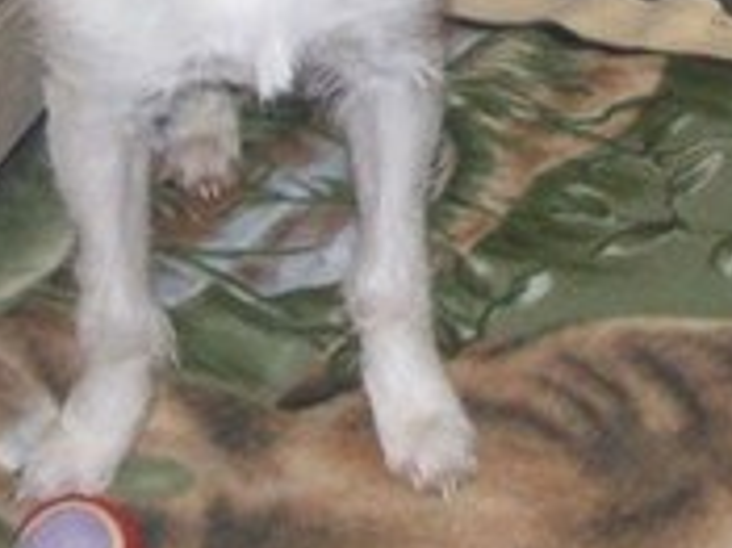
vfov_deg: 9.2
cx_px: 577
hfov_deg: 12.5
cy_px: -241
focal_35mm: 158
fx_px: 3339
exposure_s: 1/64
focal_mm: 6
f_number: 2.7
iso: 200
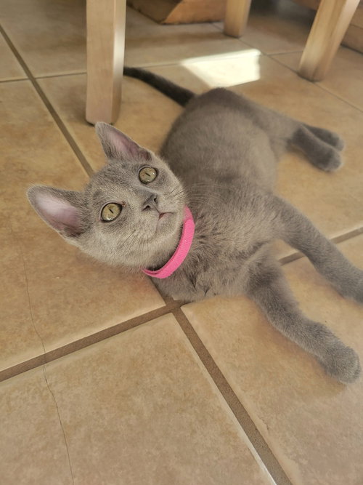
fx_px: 364
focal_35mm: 26
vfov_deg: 67.3
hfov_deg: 53.0
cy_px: 242
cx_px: 182
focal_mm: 5.4
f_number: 1.8
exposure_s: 1/120
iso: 100
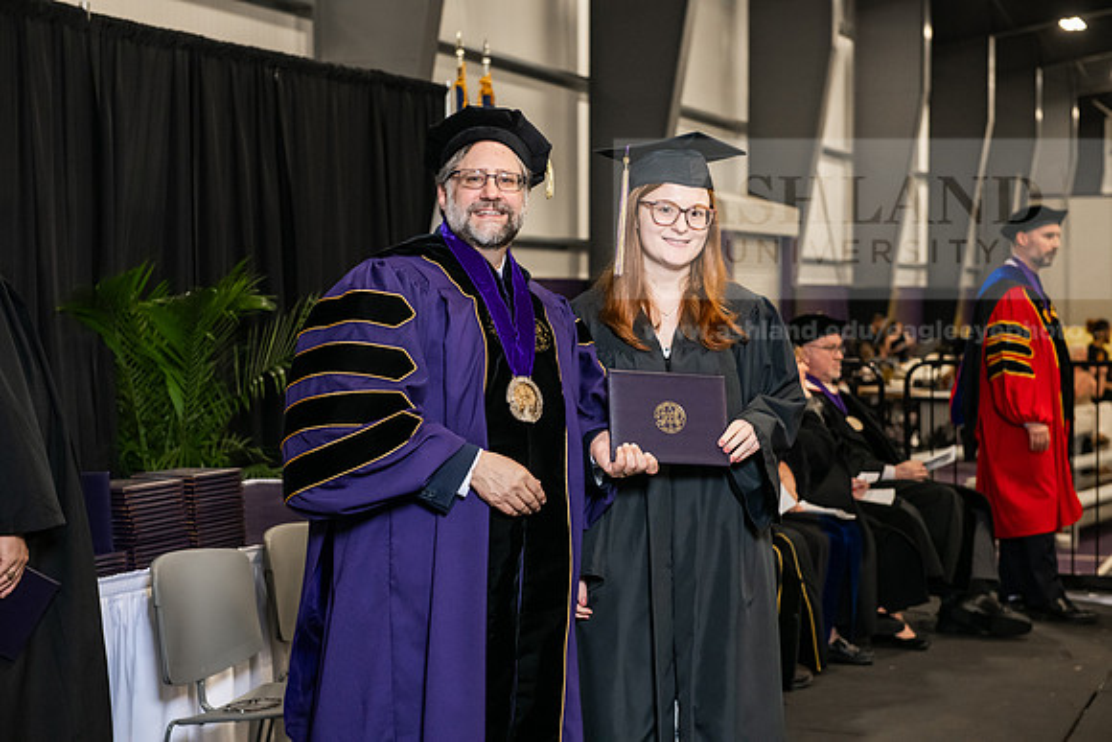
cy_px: 371
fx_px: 2163
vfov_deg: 19.5
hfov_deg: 28.8
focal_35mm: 70
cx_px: 556
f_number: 5
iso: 2500
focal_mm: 70
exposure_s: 1/200
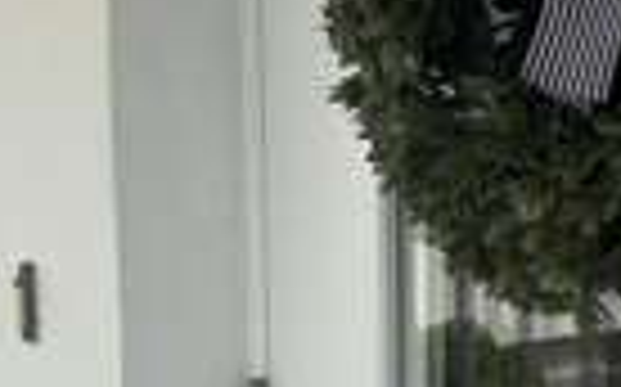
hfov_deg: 16.1
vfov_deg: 10.1
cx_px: 598
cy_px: 396
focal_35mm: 128
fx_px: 2165
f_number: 1.6
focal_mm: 5.96
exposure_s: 1/2283
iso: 50
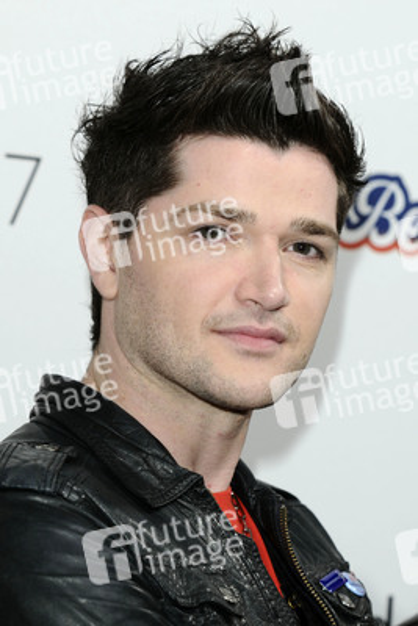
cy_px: 313
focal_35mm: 120
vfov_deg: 17.1
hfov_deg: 11.4
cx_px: 209
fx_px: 2088
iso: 320
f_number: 5
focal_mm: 80
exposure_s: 1/160
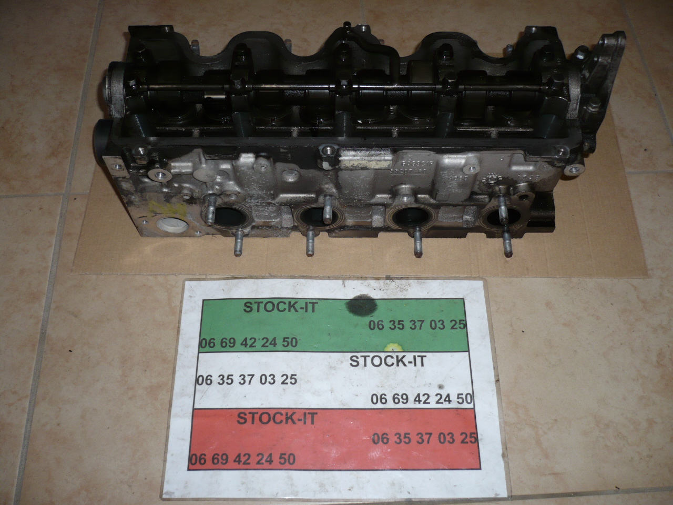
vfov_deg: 40.7
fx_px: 680
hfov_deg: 52.6
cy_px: 252
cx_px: 336
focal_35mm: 35
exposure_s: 1/30
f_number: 2.8
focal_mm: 5.8
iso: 100
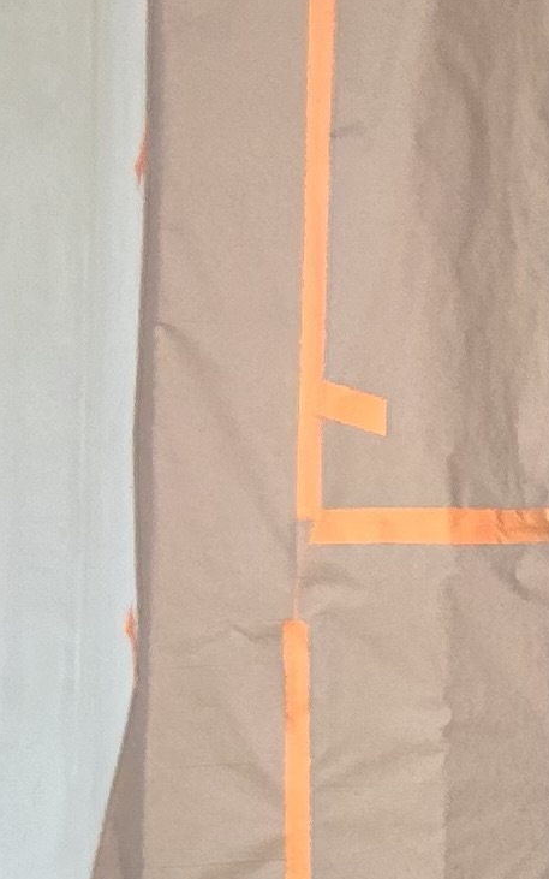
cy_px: 493
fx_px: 3638
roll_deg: -1.4
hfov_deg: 7.3
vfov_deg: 13.8
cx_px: 1863
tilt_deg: +0.9
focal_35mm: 152
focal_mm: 5.96
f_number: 1.6
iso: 50
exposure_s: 1/903
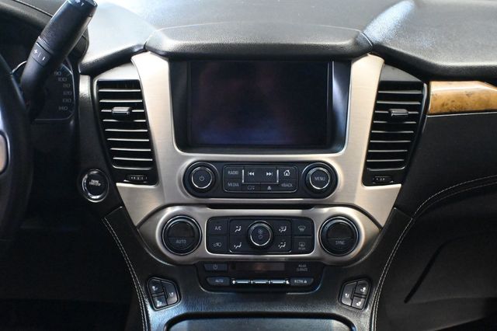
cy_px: 166
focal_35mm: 52
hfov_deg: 37.9
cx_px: 248
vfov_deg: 25.7
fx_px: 724
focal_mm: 35
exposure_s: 1/40
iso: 12800
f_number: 5.3
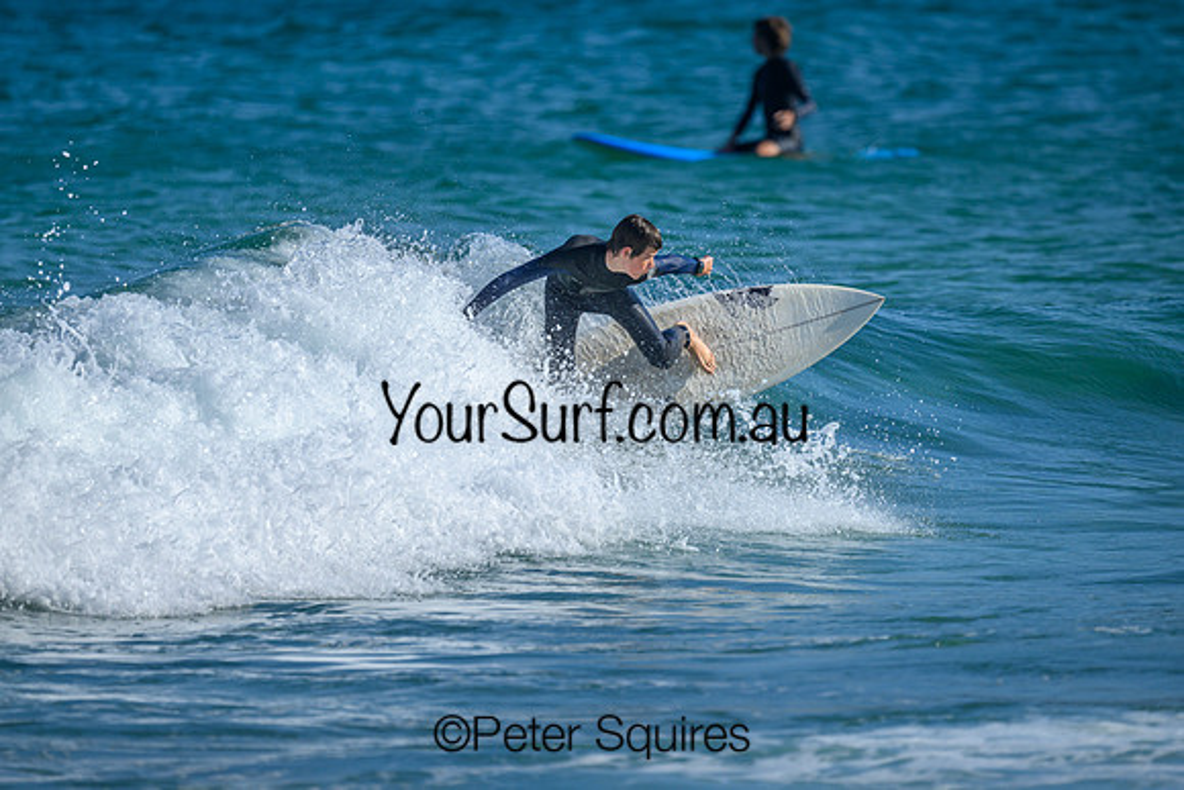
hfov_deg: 2.6
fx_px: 26316
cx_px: 592
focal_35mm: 800
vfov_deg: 1.7
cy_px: 395
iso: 280
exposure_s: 1/2000
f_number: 6.3
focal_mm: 800
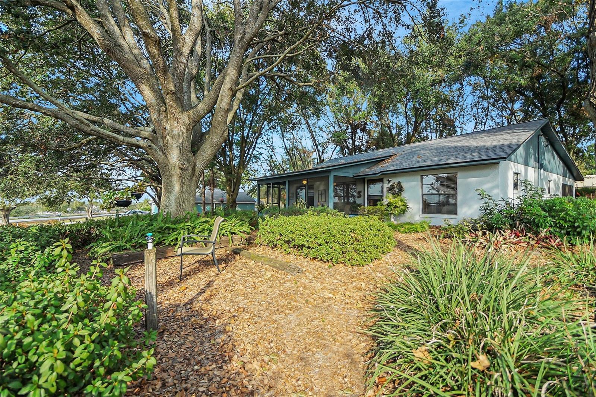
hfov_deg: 100.4
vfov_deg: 77.3
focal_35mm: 15
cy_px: 198
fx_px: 248
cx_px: 298
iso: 200
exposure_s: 1/250
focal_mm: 10
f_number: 4.5
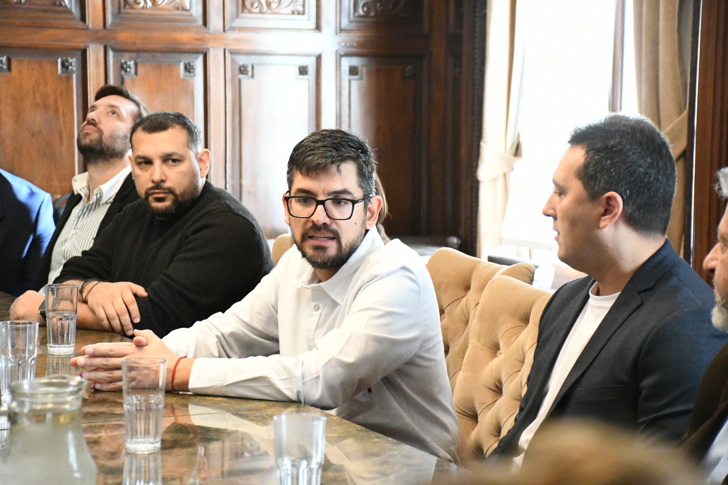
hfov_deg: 19.5
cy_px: 242
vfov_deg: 13.0
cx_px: 364
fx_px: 2123
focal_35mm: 105
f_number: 5
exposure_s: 1/125
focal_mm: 70
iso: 12800
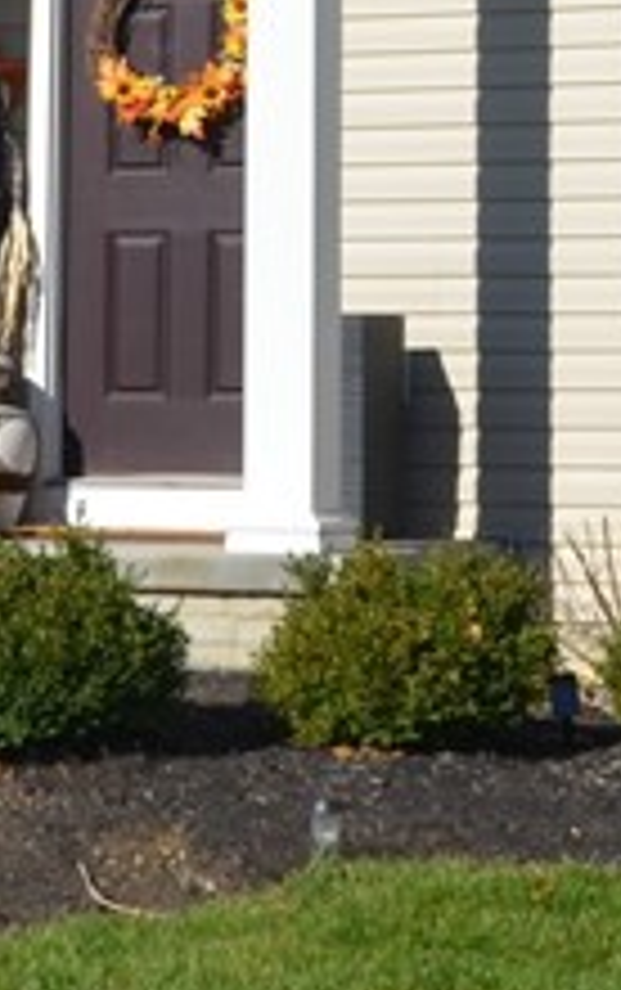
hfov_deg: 8.7
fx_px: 4078
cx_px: 137
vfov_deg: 13.5
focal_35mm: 151
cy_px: -164
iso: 200
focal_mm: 20
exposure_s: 1/400
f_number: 10
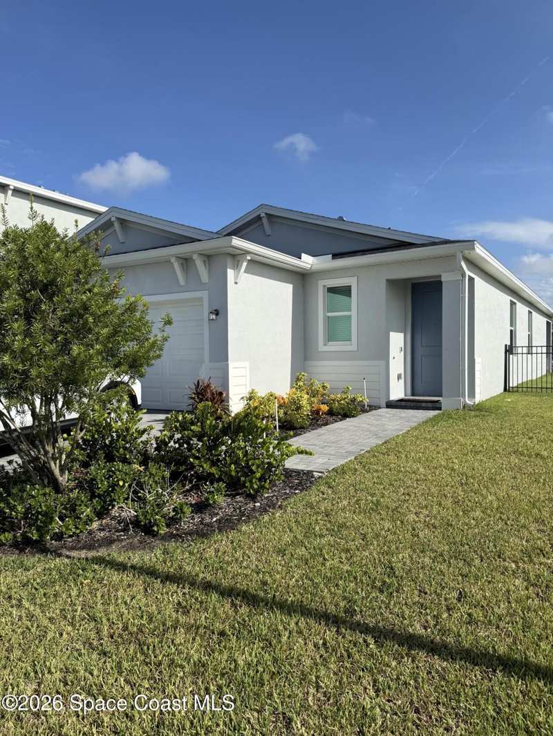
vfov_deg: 71.6
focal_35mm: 24
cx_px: 276
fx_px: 511
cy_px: 368
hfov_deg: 56.8
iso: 80
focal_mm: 6.76
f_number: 1.78
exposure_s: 1/5714
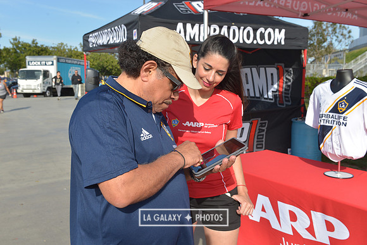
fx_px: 387
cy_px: 122
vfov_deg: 35.1
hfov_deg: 50.7
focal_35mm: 38
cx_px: 184
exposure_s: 1/320
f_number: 9
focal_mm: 38
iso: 200
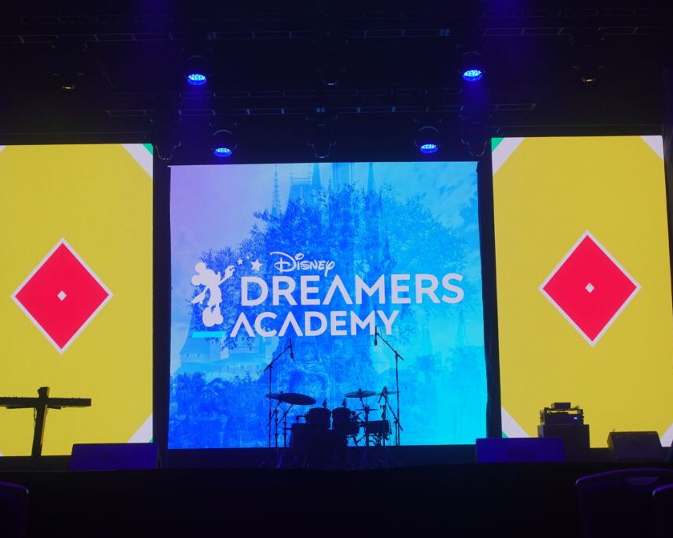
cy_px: 271
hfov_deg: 30.0
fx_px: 1255
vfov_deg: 24.2
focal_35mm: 63
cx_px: 318
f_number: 4
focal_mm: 20.52
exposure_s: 1/80
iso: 125
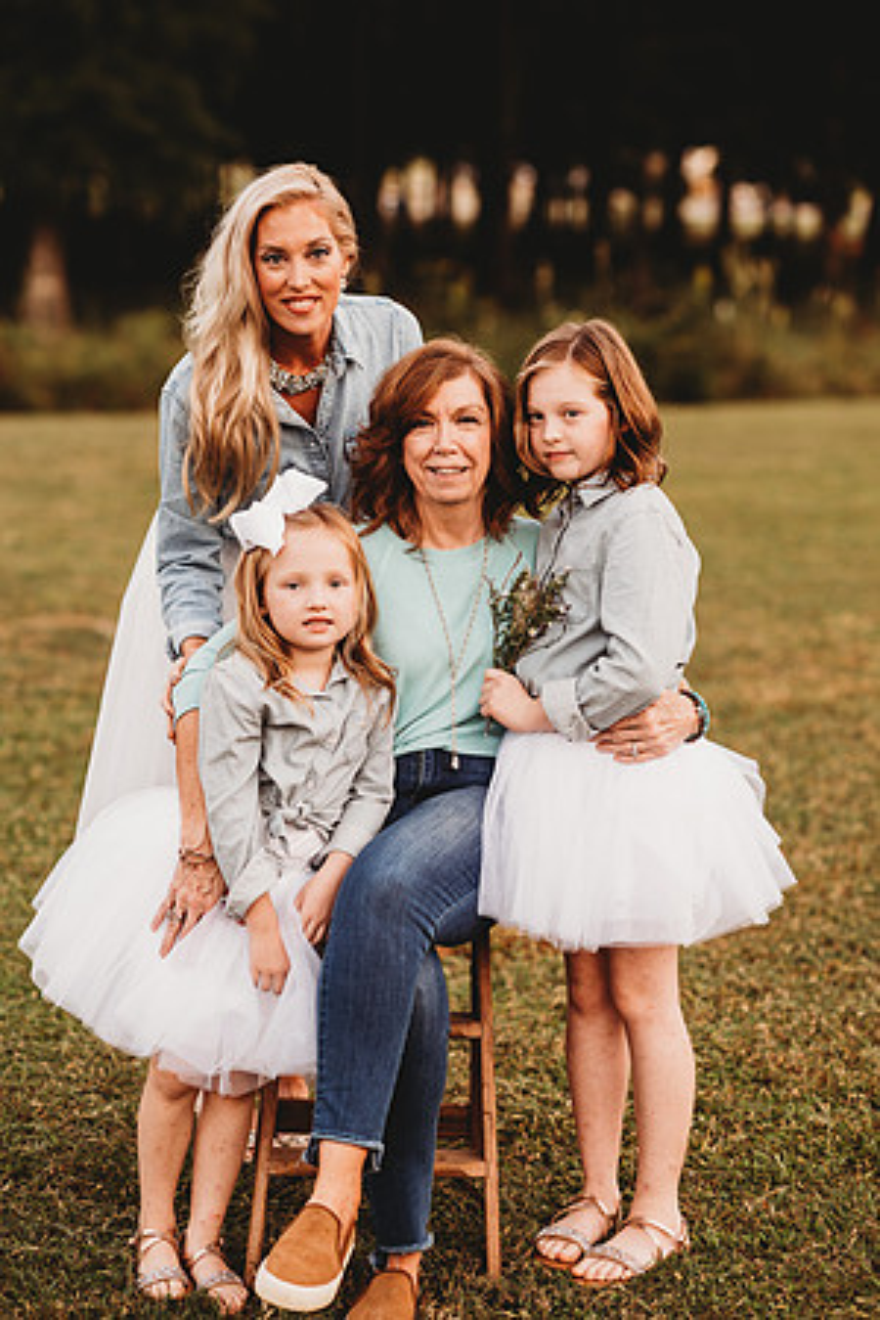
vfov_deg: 23.9
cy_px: 660
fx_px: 3116
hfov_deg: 16.1
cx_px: 440
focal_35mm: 85
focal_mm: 85
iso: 125
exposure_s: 1/125
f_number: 2.2
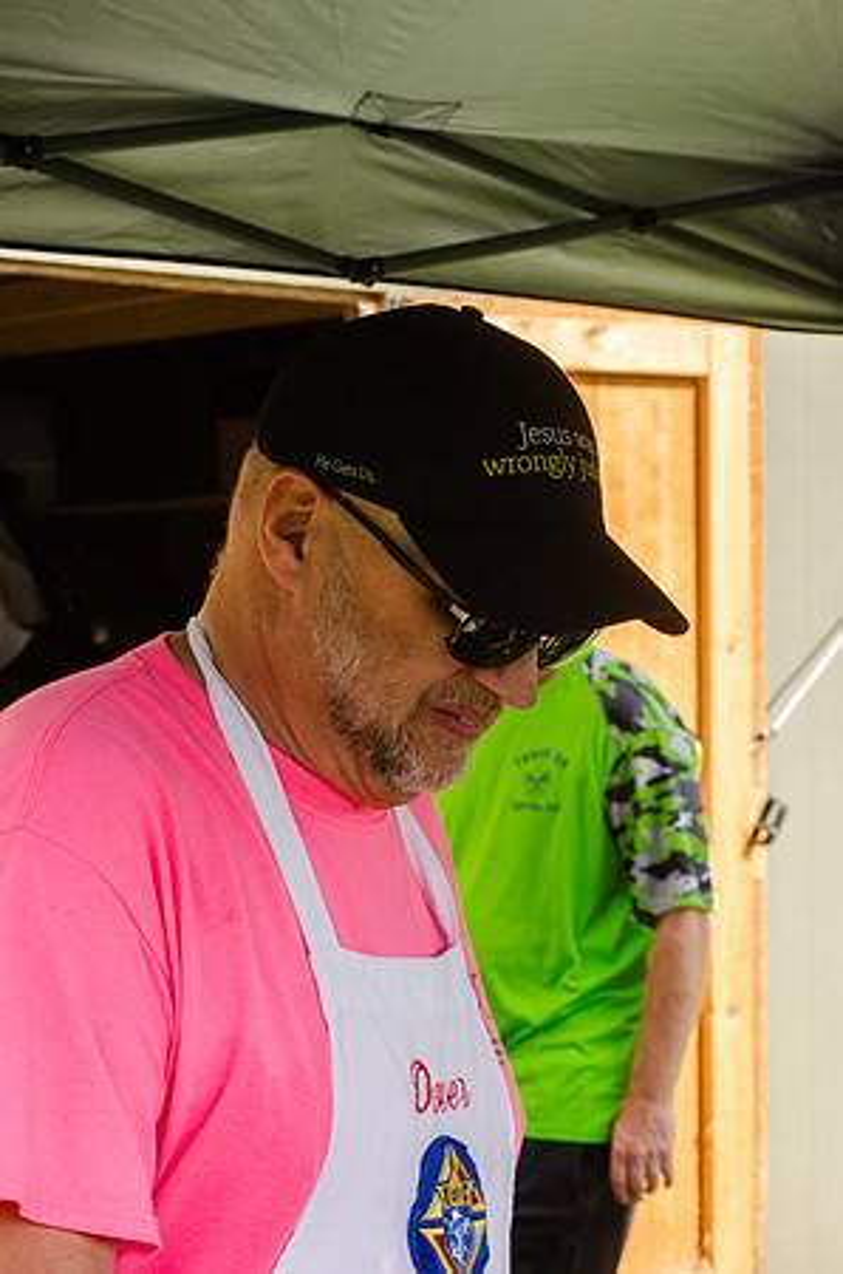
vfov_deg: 24.7
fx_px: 2911
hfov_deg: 16.5
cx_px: 422
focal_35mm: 82
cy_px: 637
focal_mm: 55
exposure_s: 1/320
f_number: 9
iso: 100
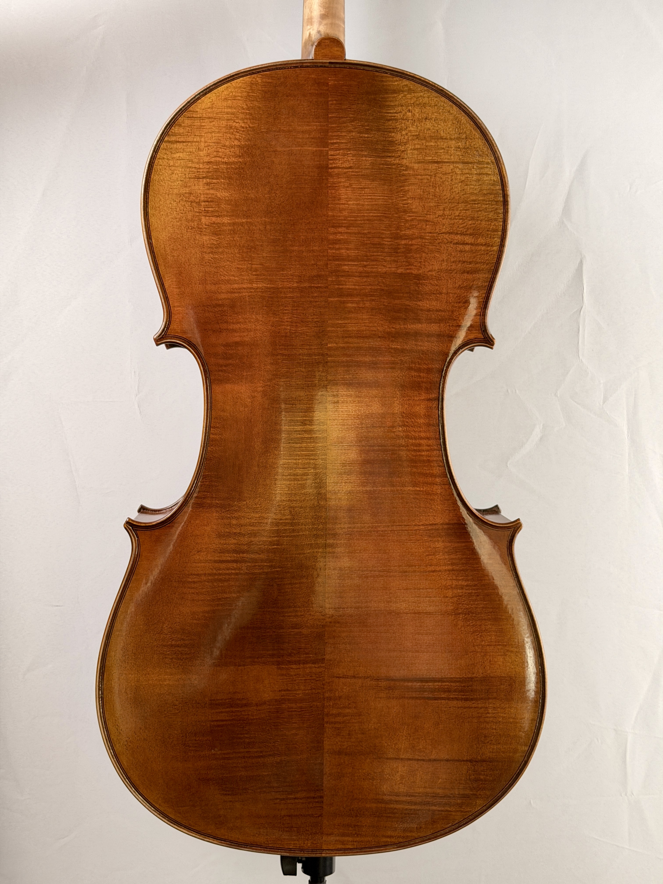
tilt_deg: -13.1
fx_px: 1226
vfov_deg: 39.7
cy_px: 442
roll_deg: +2.3
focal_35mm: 48
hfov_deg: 30.3
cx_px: 332
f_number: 1.78
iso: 80
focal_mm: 6.76
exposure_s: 1/121
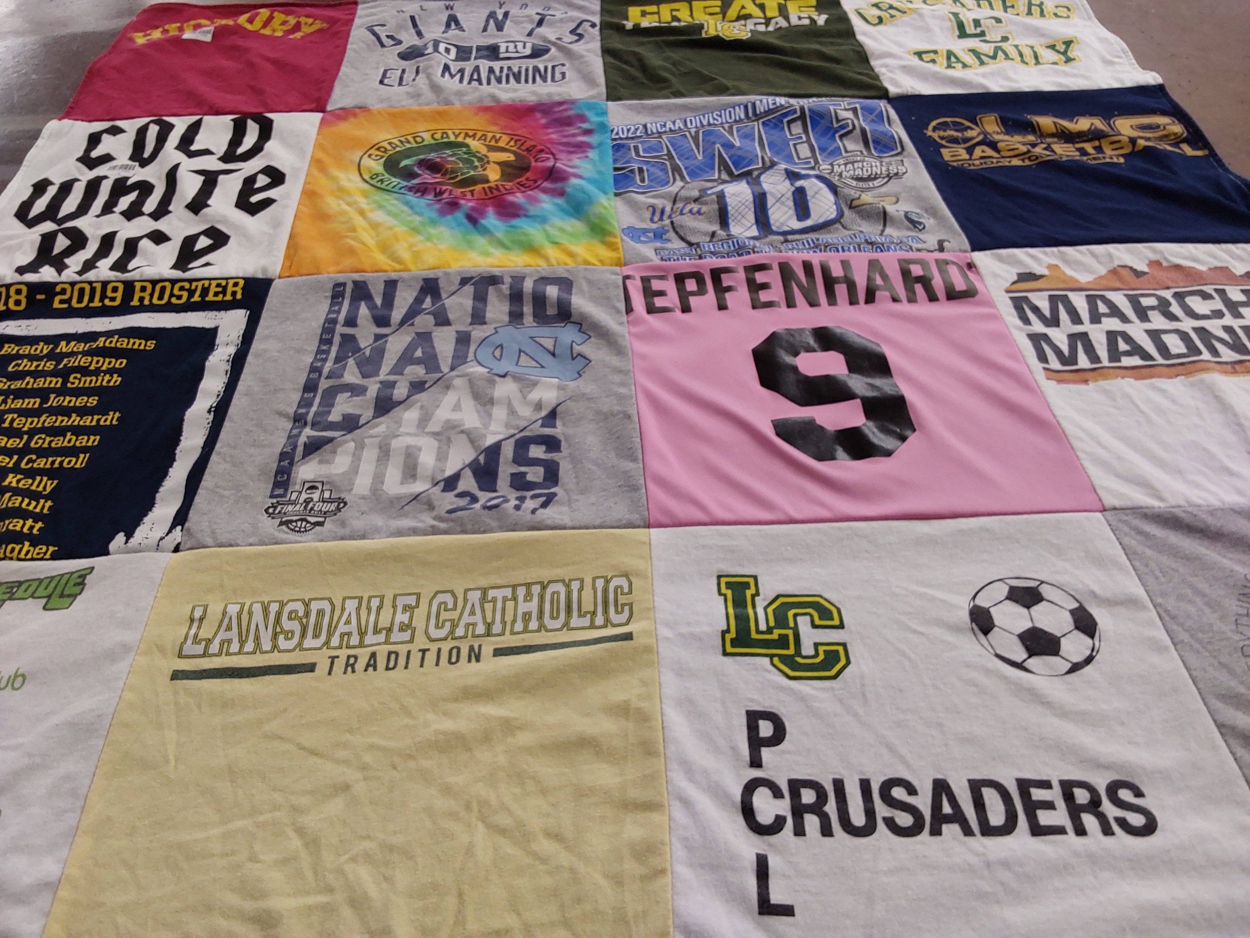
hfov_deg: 63.4
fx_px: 1011
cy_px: 469
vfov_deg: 49.7
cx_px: 625
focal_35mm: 28
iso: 64
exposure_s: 1/50
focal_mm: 2.91
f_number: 1.9
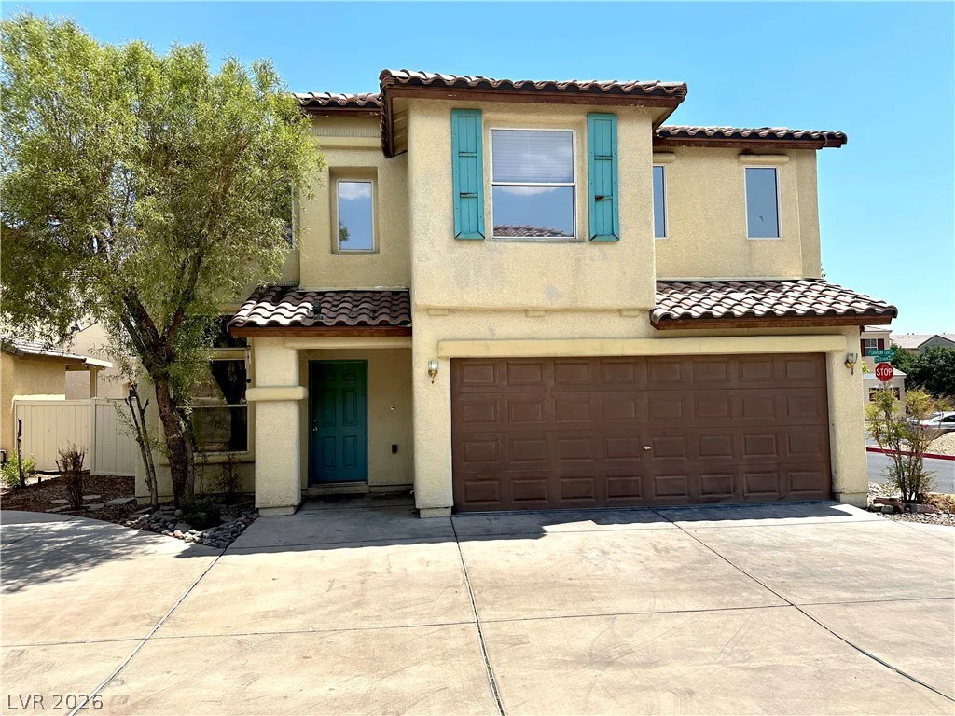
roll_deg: +1.4
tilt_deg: +3.2
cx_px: 478
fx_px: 662
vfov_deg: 56.8
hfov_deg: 71.6
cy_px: 358
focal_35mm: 24
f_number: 1.78
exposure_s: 1/4016
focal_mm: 6.86
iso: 80
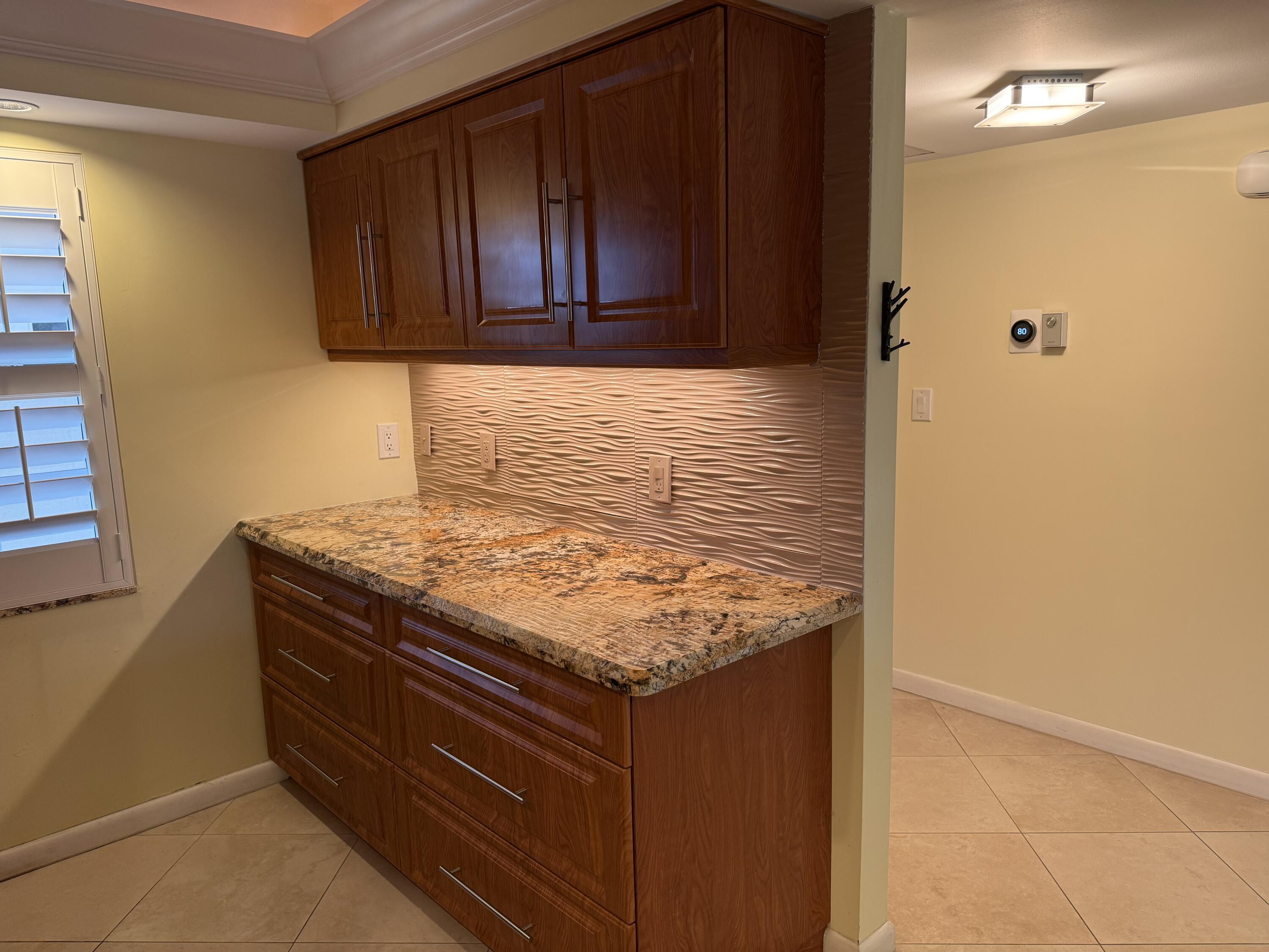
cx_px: 634
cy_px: 476
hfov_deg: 71.6
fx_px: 880
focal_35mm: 24
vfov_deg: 56.8
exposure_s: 1/60
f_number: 1.78
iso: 125
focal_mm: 6.76
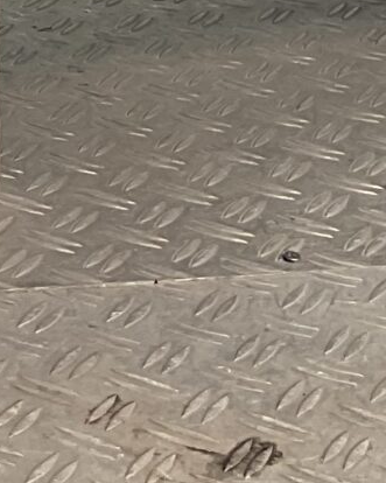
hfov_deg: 8.0
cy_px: -516
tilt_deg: -9.6
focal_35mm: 175
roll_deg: +0.8
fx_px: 2500
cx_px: -622
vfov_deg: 10.1
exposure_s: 1/164
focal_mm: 3
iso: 16
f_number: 1.8
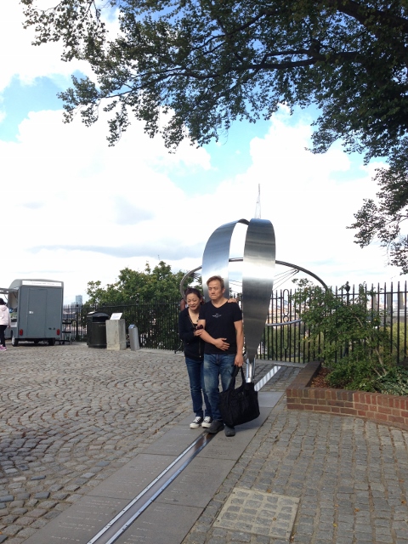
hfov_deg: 42.9
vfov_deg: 55.4
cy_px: 272
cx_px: 204
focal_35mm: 33
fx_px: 519
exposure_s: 1/602
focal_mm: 4.12
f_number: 2.4
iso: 50
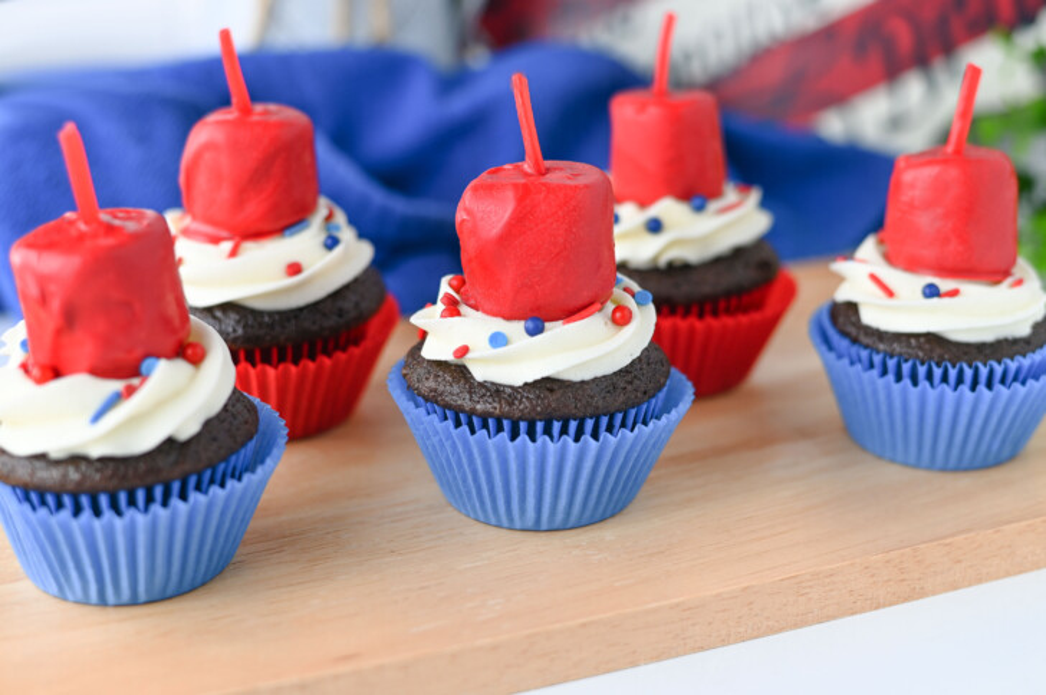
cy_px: 348
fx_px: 1451
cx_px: 523
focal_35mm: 50
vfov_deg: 26.9
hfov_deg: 39.6
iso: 280
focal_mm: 50
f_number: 3.5
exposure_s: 1/100
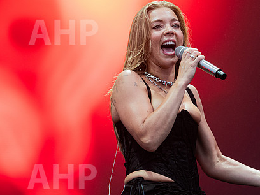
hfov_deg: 5.4
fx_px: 2742
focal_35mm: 365
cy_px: 69
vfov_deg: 4.1
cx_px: 138
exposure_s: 1/500
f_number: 3.5
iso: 640
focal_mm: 190
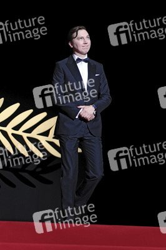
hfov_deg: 16.2
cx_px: 83
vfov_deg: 24.2
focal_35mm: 84
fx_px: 582
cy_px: 125
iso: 1000
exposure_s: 1/500
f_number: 1.2
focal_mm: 56
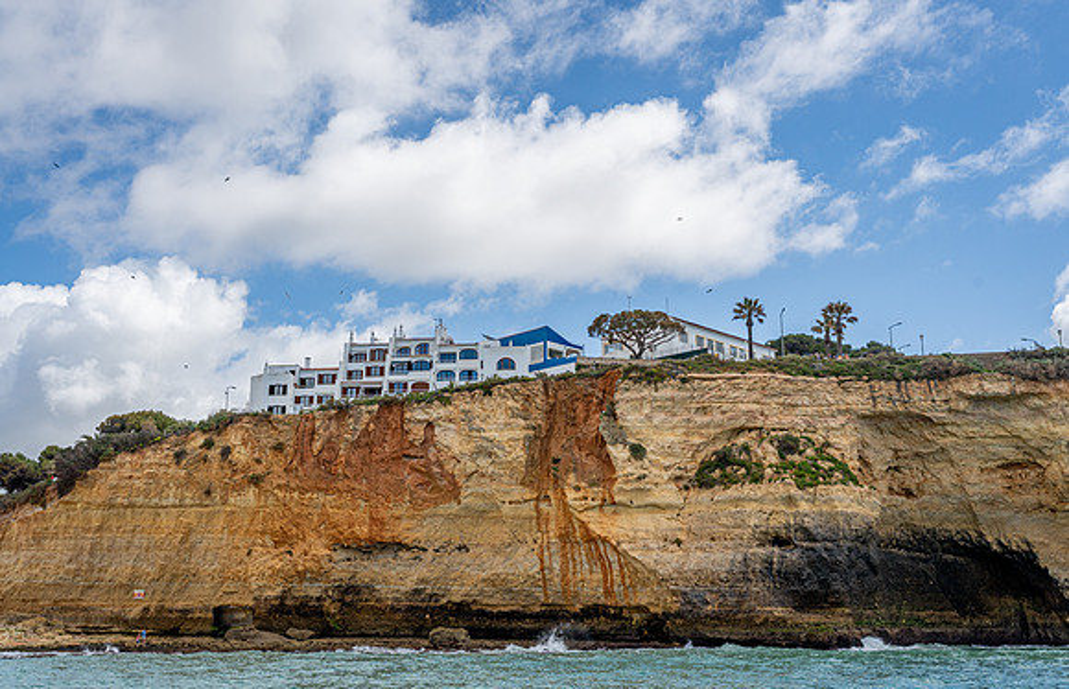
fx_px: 1095
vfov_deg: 34.9
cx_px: 535
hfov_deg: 52.0
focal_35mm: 37
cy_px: 350
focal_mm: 36.4
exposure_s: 1/1250
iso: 100
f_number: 8
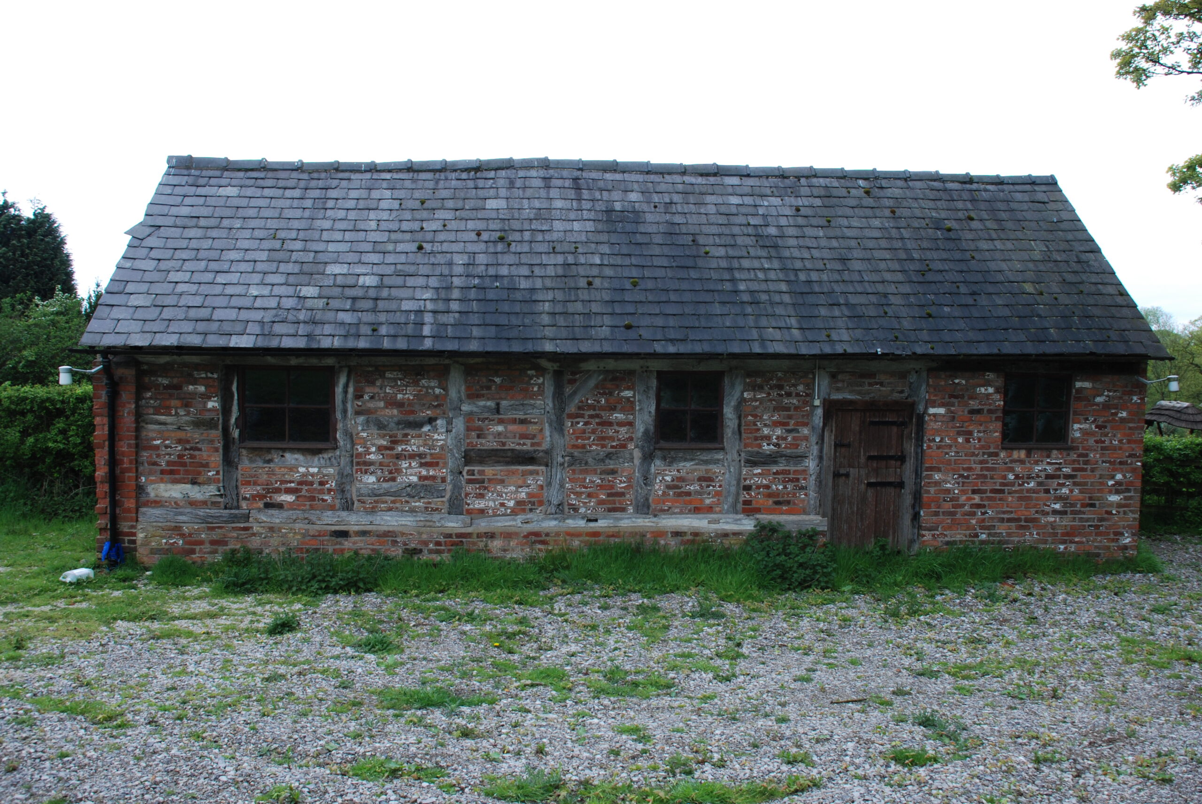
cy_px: 402
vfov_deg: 43.7
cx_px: 601
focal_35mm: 30
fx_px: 1003
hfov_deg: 61.9
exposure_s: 1/100
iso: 200
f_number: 5
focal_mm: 20
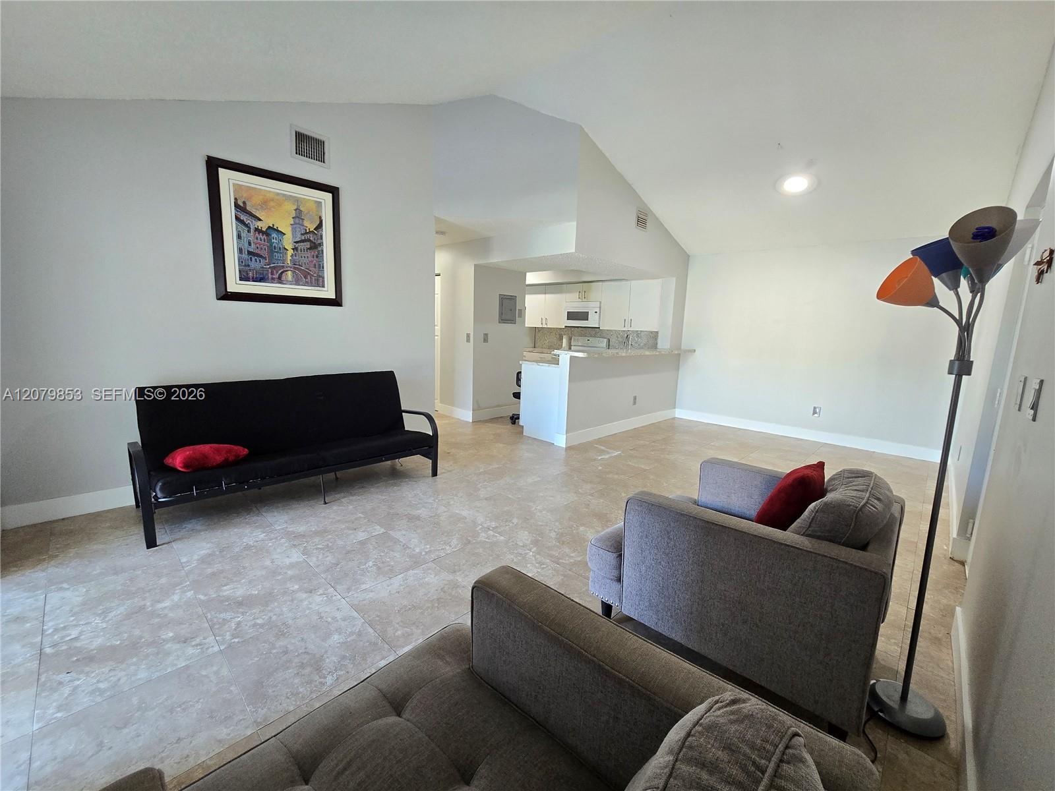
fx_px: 396
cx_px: 528
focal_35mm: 13
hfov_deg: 106.2
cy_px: 396
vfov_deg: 89.9
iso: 320
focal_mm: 2.2
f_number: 2.2
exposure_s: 1/60
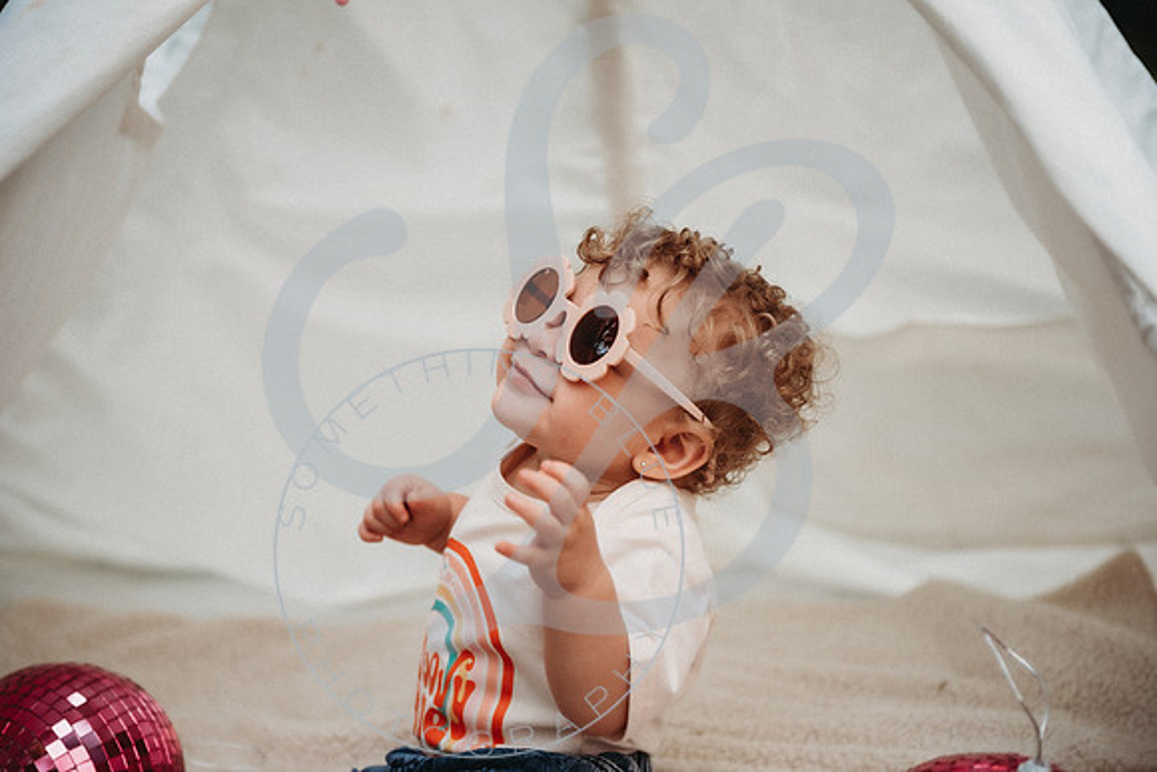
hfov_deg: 28.8
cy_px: 386
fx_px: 2250
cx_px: 578
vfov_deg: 19.5
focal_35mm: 70
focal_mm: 70
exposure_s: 1/160
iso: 100
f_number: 2.8
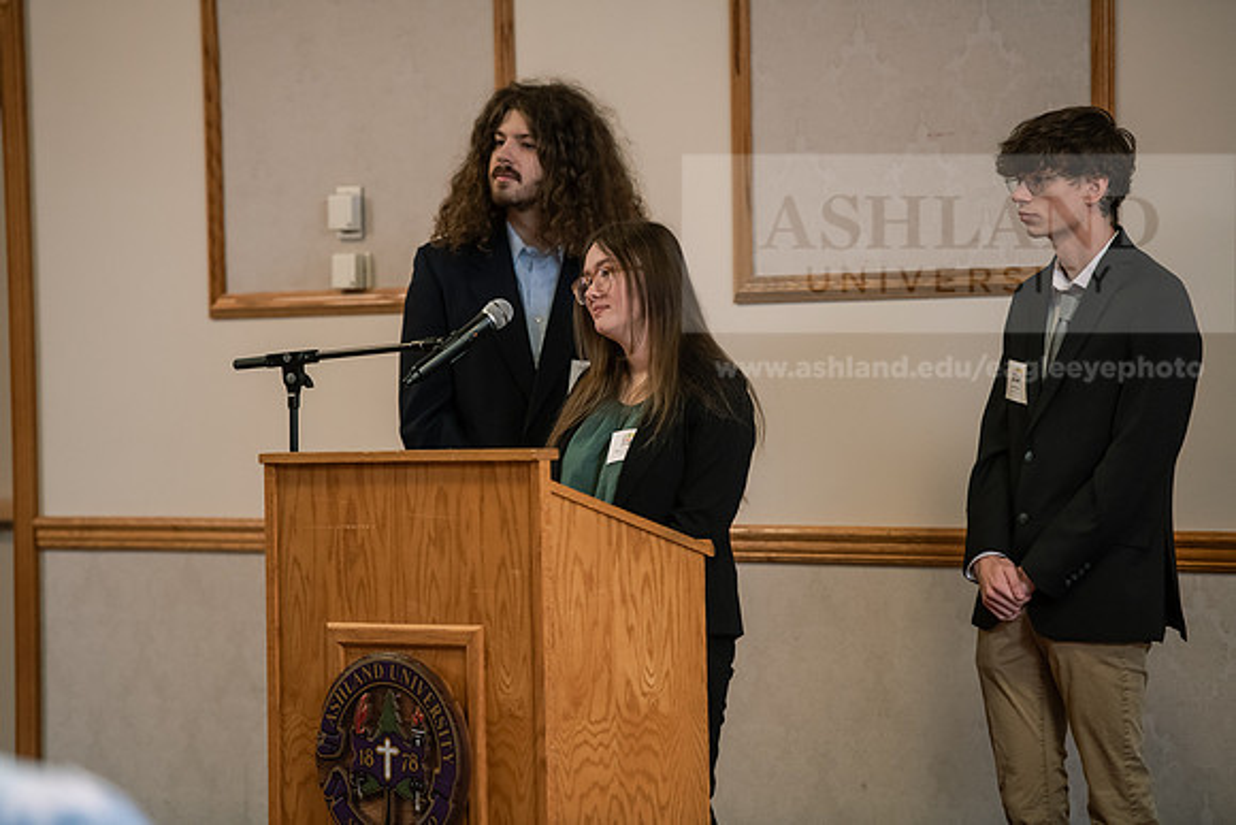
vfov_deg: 7.6
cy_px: 412
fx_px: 6181
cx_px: 618
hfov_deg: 11.4
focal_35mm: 180
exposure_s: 1/200
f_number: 3.2
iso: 2000
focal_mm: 180
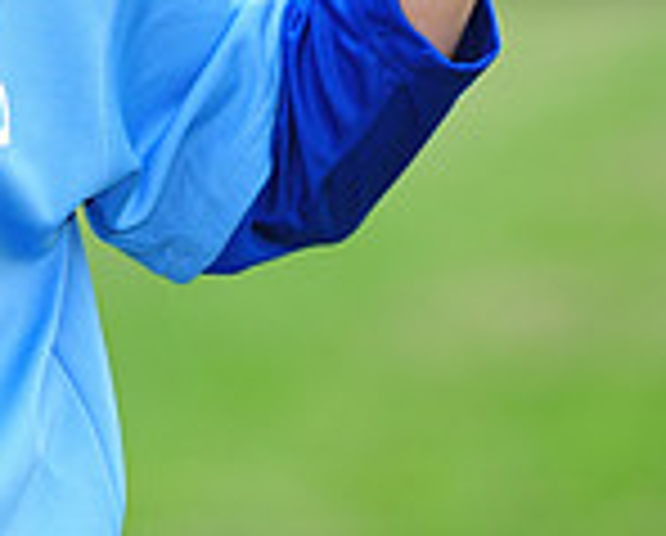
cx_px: -405
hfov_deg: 2.8
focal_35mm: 678
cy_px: -252
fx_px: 13391
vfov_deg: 2.3
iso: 400
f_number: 5
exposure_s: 1/500
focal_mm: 185
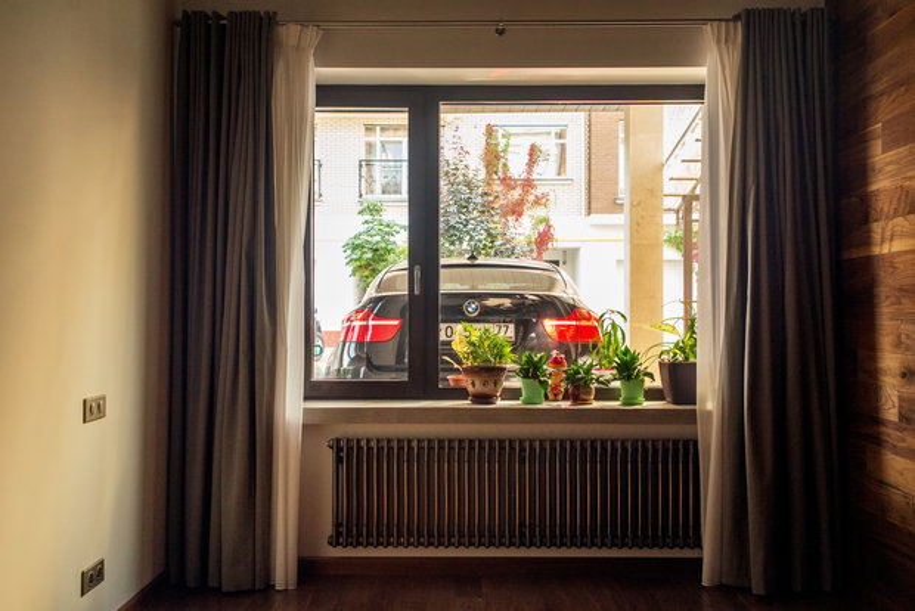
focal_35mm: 35
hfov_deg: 54.4
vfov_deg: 37.9
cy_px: 306
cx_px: 458
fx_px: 890
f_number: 5
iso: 1600
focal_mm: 35
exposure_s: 1/100
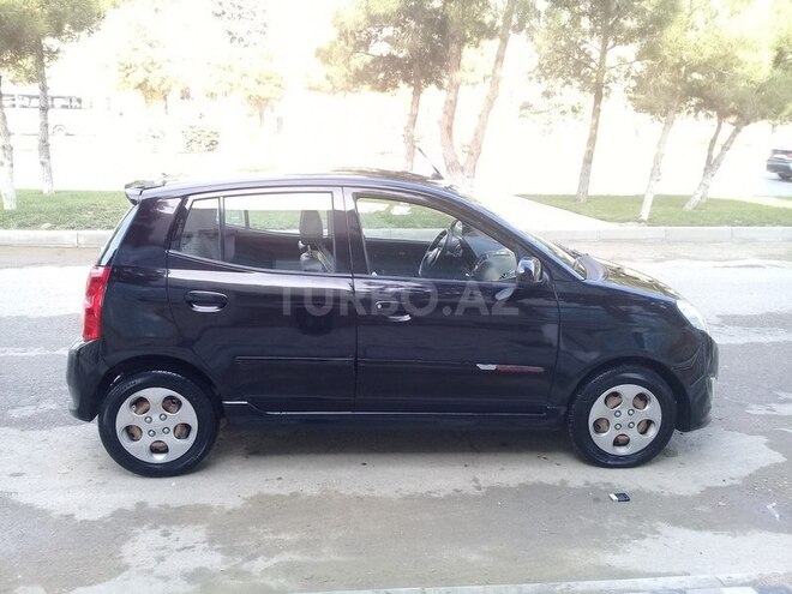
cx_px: 396
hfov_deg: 58.4
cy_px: 297
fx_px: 709
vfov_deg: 45.4
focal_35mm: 31
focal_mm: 3.3
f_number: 2.2
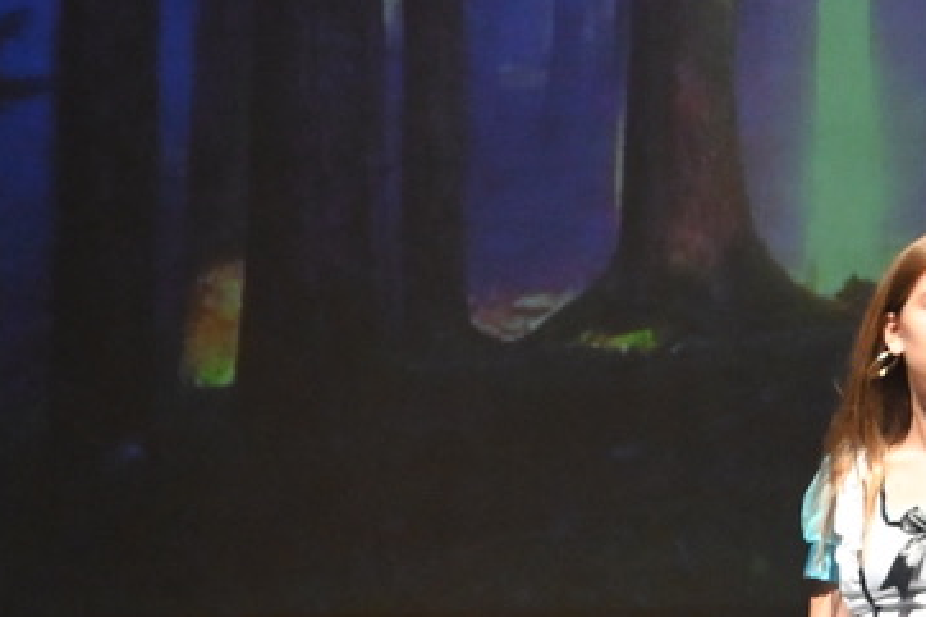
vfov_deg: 6.1
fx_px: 5785
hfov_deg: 9.1
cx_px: 276
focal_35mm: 225
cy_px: 776
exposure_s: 1/60
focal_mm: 50
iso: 4500
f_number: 6.3
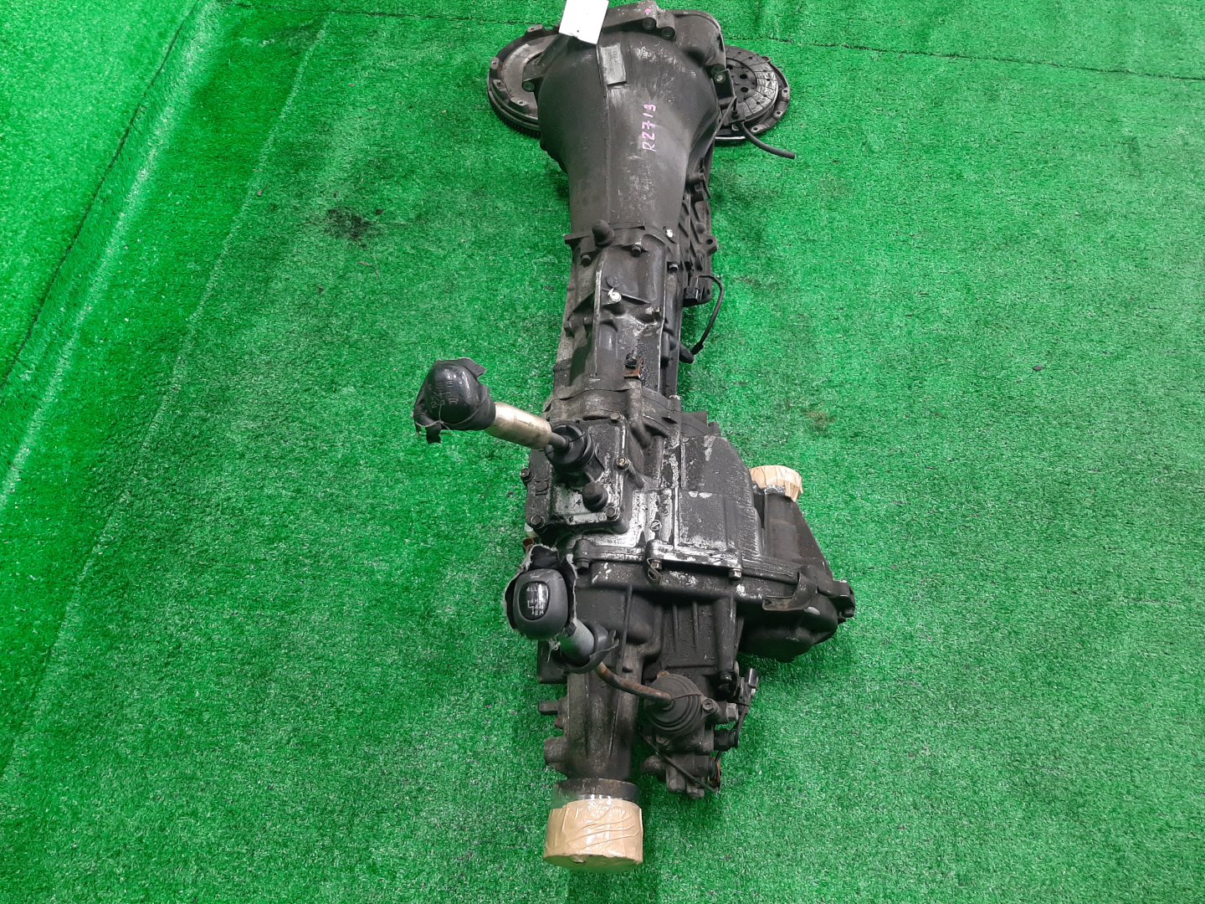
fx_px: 905
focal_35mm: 26
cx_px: 602
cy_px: 452
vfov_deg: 53.1
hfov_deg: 67.3
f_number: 1.7
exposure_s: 1/50
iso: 115
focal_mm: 3.93
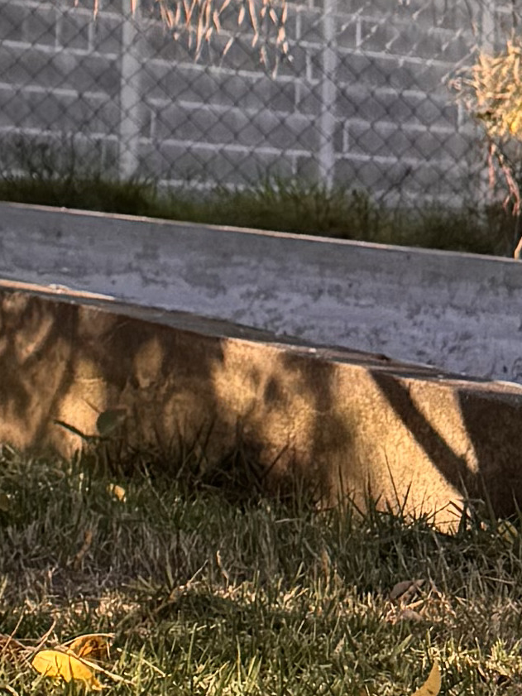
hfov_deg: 7.8
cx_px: -1088
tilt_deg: +13.0
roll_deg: -5.9
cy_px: -746
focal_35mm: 163
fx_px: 3276
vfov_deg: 10.9
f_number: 1.78
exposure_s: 1/765
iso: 80
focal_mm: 6.76
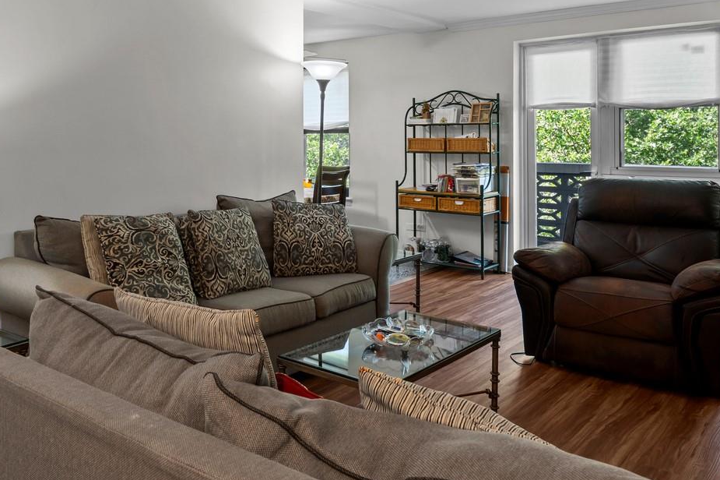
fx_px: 620
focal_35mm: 31
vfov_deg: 41.5
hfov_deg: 58.7
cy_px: 143
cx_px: 230
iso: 400
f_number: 10
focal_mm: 14
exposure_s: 1/4
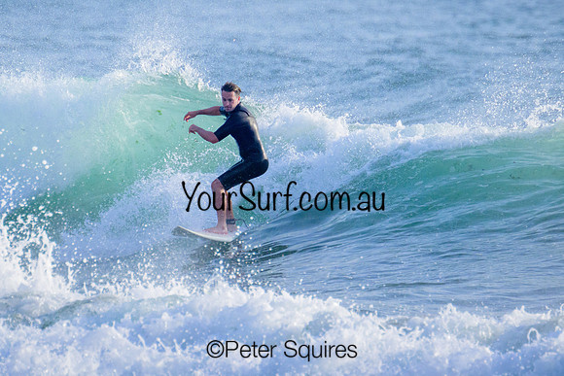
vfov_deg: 1.3
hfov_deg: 2.0
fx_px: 16226
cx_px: 245
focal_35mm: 1035
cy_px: 135
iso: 2000
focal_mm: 800
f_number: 13
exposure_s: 1/2000
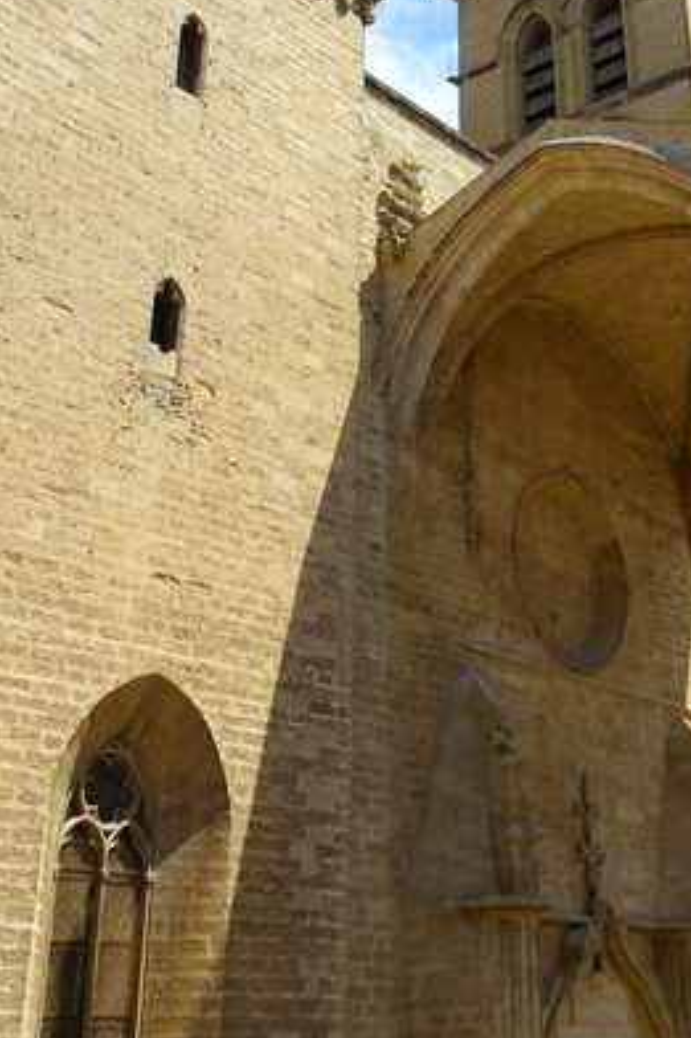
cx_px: 532
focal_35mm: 51
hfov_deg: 26.1
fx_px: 1470
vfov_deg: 37.6
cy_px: 214
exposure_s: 1/1000
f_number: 3.5
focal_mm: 4.1
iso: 80
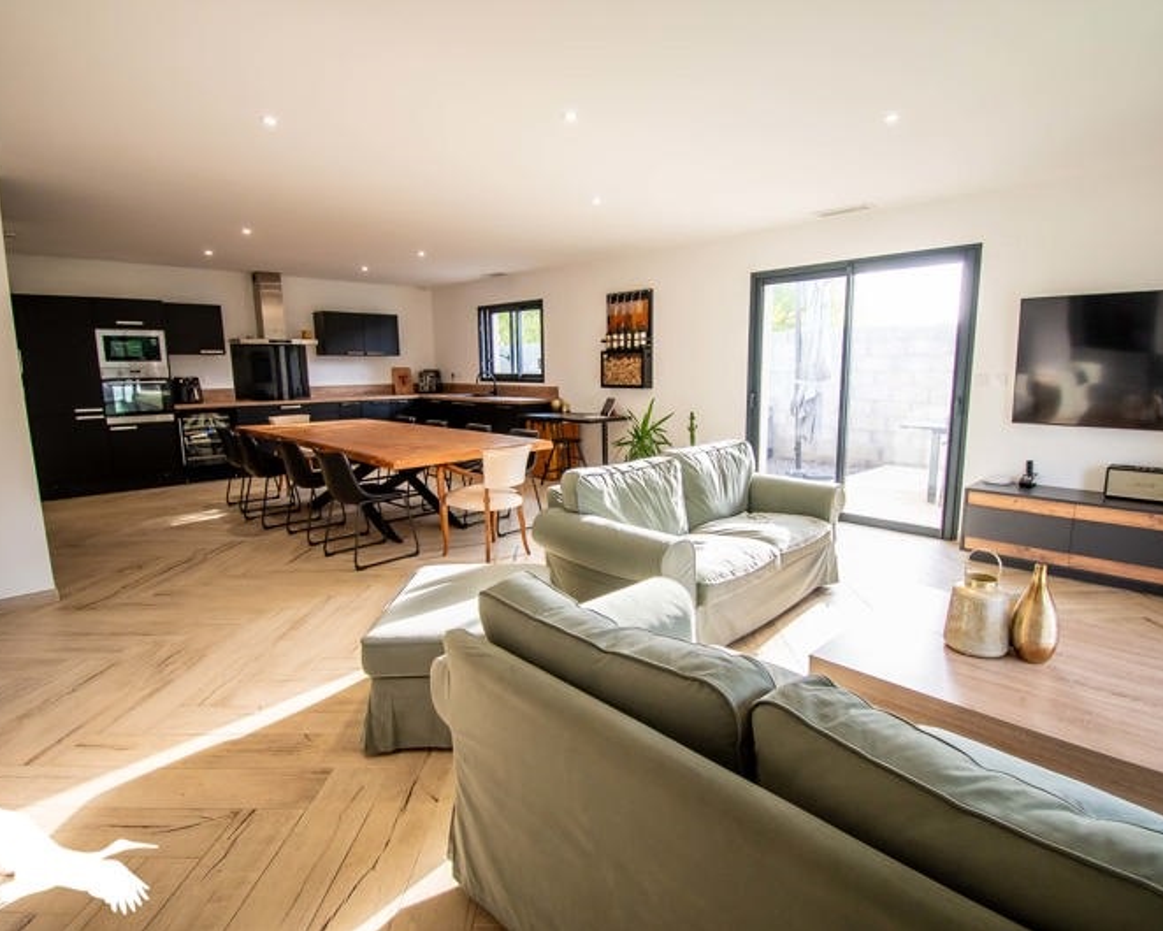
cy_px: 465
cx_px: 606
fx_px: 585
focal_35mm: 17
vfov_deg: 77.0
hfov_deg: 89.6
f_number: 5
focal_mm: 10
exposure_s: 1/160
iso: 800
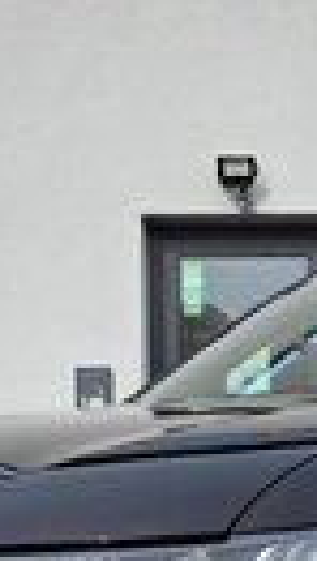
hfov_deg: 12.8
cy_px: 492
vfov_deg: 22.4
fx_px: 1385
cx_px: 343
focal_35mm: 93
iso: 80
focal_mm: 5.4
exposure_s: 1/1789
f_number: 1.8
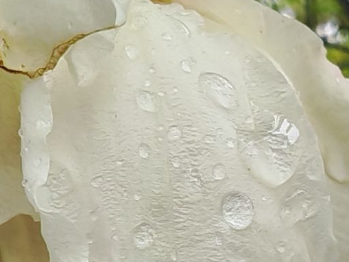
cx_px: 256
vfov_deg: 13.9
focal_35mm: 106
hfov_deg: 18.4
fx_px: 1069
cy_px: 215
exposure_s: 1/120
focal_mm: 1.82
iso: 50
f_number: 2
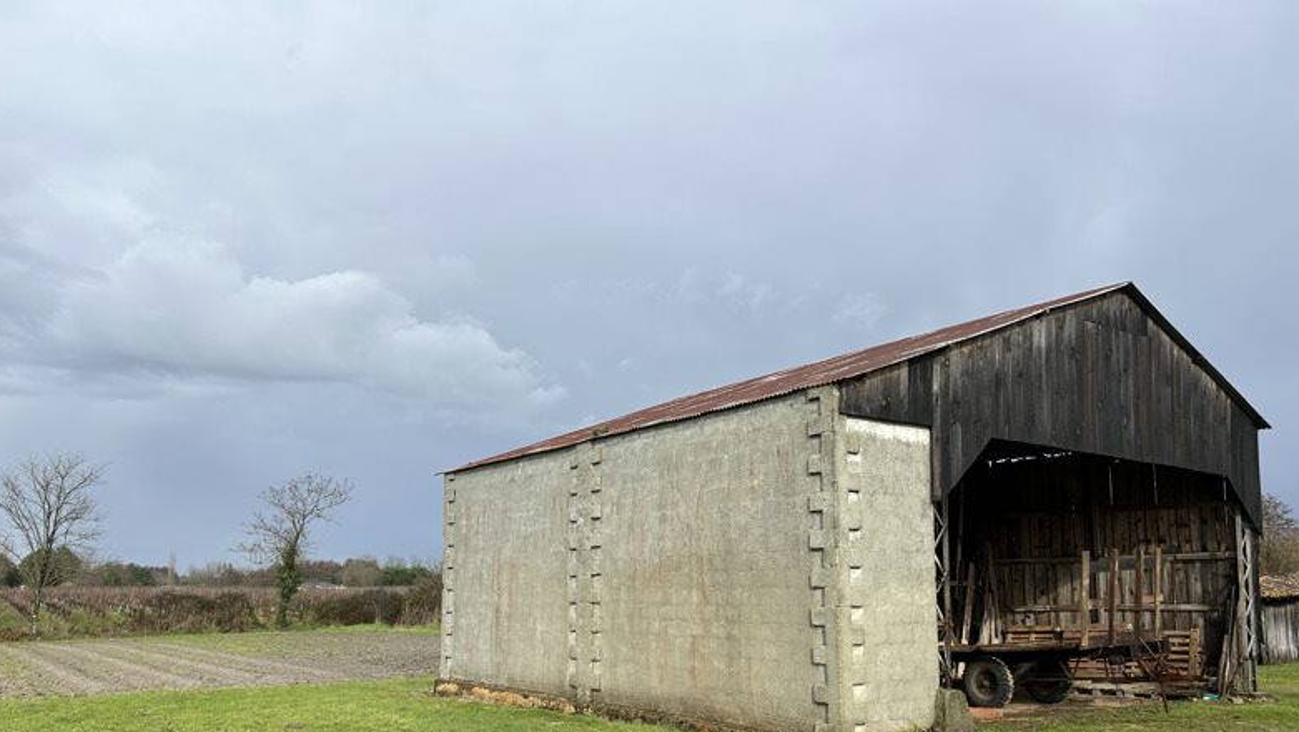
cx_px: 642
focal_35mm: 29
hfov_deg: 66.0
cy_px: 497
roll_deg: +0.2
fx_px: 999
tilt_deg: +4.3
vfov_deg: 39.7
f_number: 1.5
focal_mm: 5.7
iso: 50
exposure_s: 1/2353
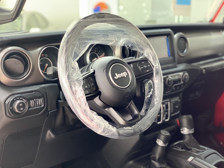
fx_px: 336
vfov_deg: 28.0
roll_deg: -0.4
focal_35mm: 52
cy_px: 84
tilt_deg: -12.7
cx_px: 112
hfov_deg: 36.8
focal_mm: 6
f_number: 2
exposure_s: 1/40
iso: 400
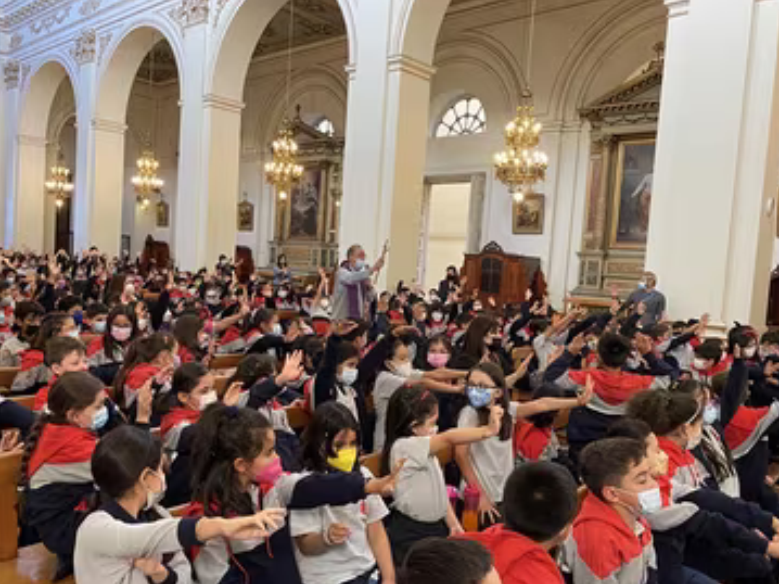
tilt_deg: -4.2
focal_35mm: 29
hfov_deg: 61.6
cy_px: 315
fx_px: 652
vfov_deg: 48.2
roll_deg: -3.8
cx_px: 360
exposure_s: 1/50
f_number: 1.8
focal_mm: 4.25
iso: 400
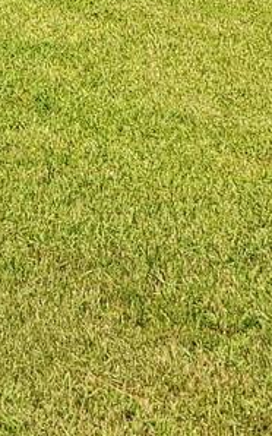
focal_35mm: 148
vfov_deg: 12.5
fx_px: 1757
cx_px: -313
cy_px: -433
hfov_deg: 8.3
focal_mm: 5.4
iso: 40
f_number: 1.8
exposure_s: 1/2060
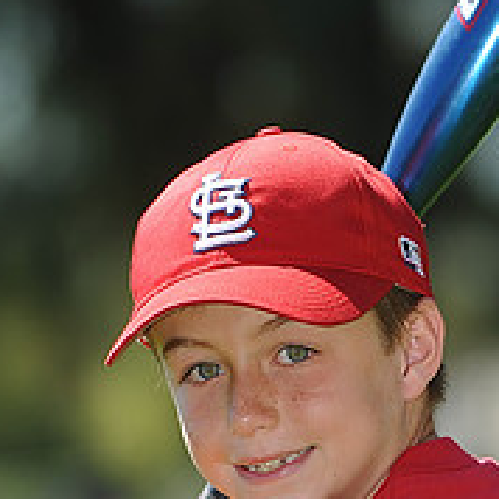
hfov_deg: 3.2
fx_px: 9035
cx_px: 303
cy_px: 617
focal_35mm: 554
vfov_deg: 3.2
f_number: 4.5
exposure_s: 1/800
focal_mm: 200
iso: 200
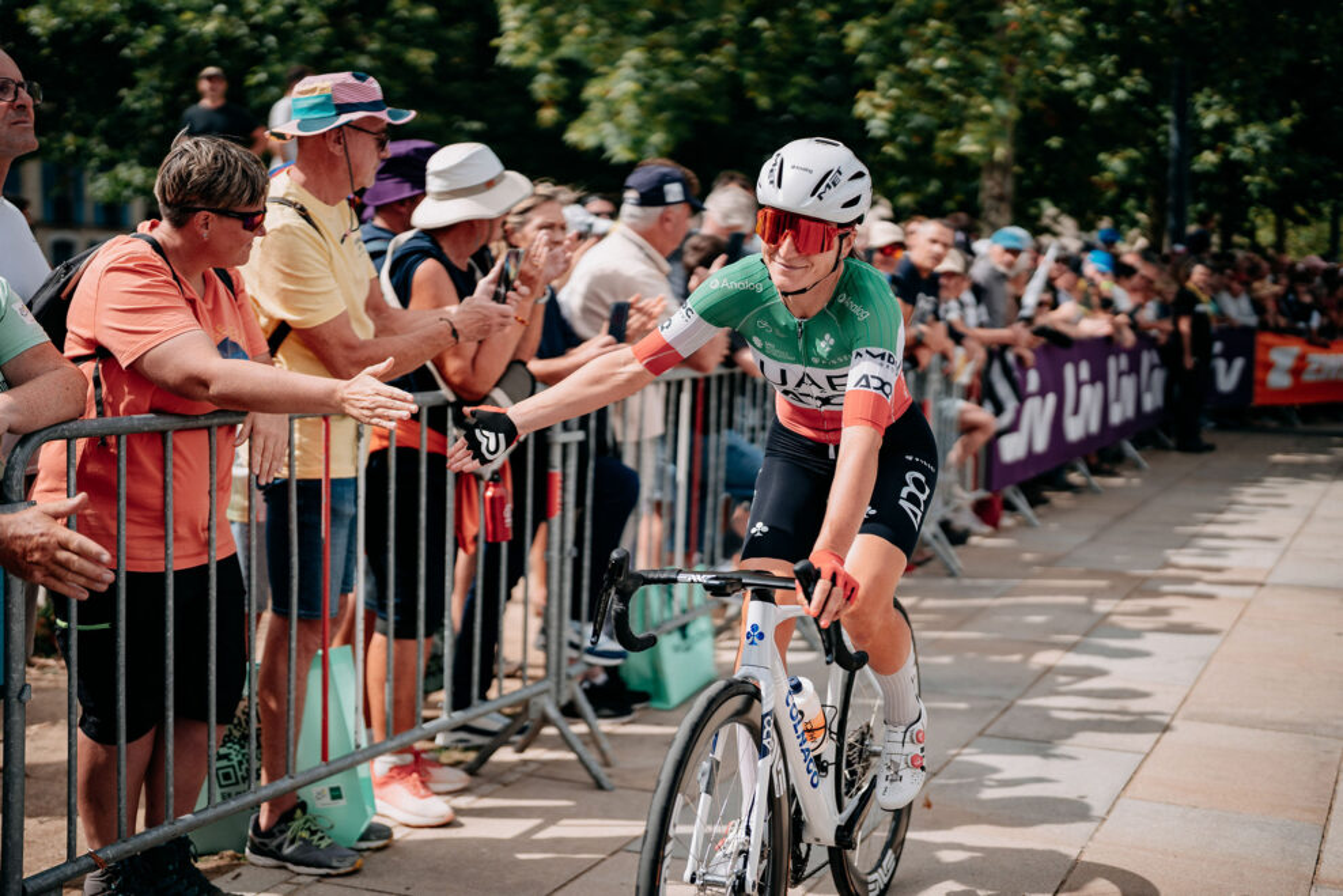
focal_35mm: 50
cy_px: 448
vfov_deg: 27.0
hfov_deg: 39.6
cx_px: 672
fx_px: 1865
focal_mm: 50
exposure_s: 1/8000
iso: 100
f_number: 1.2
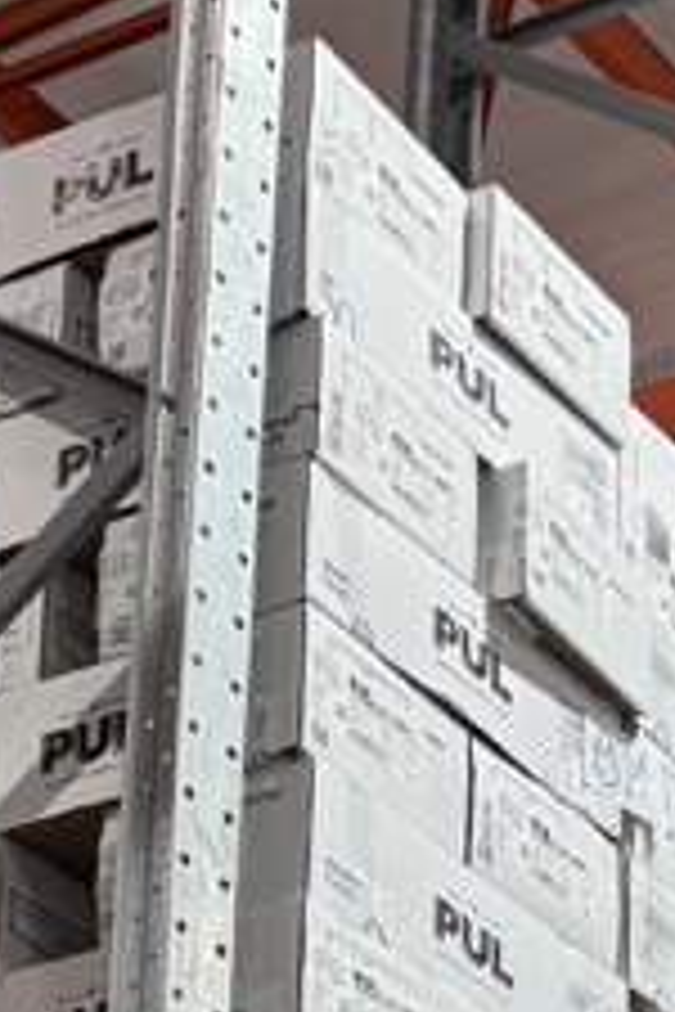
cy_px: 2069
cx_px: 1305
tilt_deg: +12.0
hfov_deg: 9.1
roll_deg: +0.6
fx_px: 3993
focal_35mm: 142
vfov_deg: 12.6
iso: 125
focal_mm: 6.76
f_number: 1.78
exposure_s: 1/50
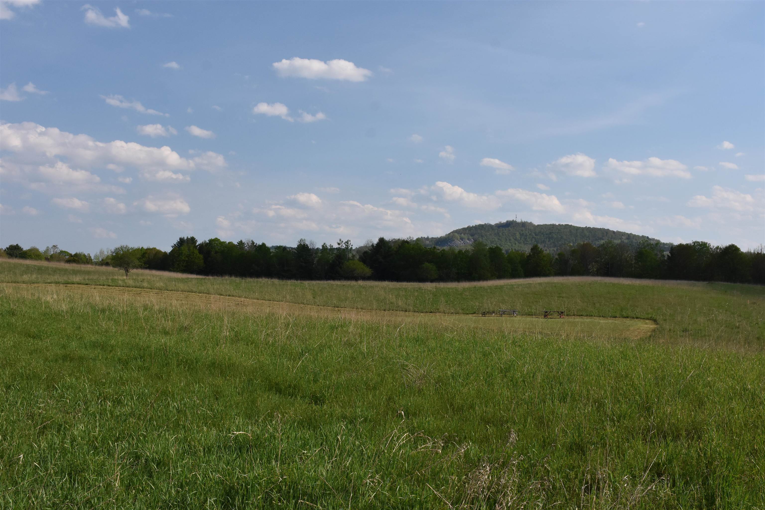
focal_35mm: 40
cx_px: 382
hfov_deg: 47.9
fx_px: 861
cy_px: 255
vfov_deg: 33.0
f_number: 8
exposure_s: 1/500
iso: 500
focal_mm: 27
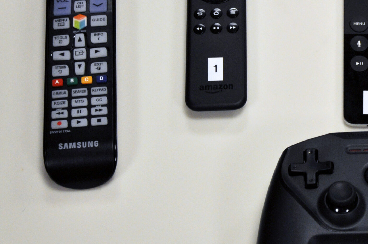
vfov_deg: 12.5
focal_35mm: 109
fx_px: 1113
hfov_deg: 18.5
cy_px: 103
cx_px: 330
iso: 560
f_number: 5.3
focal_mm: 40
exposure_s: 1/60
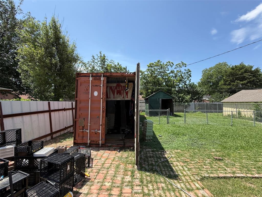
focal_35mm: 14
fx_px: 106
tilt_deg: +2.1
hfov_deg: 102.1
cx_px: 131
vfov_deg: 85.7
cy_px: 98
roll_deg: +0.0
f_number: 2.2
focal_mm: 2.22
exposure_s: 1/770
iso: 50
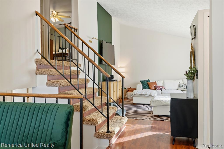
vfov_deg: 44.9
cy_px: 74
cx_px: 112
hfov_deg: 63.7
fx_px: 180
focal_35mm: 29
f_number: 8
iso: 400
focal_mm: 29
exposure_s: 1/320
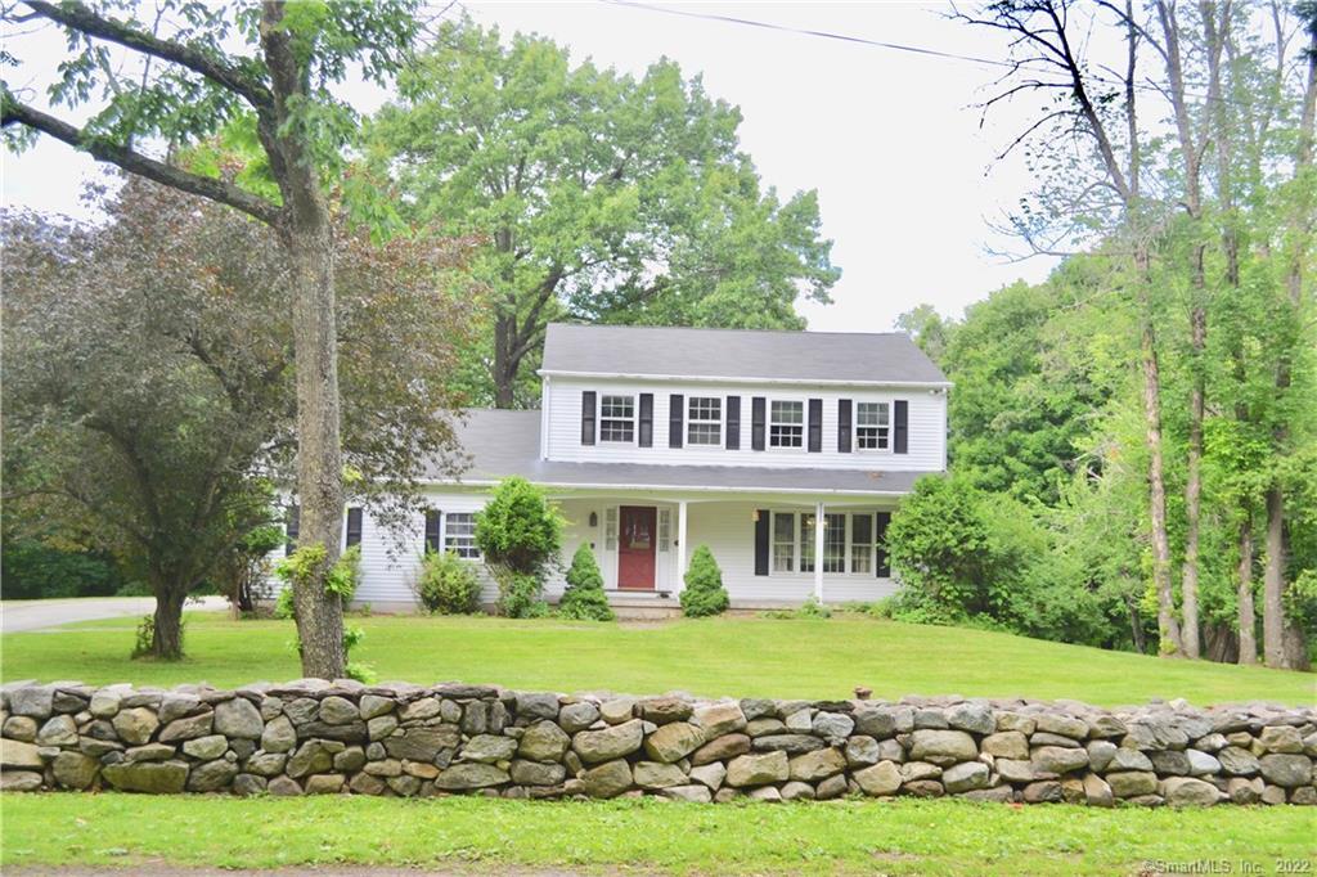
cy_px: 438
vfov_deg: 36.8
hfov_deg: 53.1
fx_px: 1317
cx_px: 658
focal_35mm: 36
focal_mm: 24
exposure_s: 1/160
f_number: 6.3
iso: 100
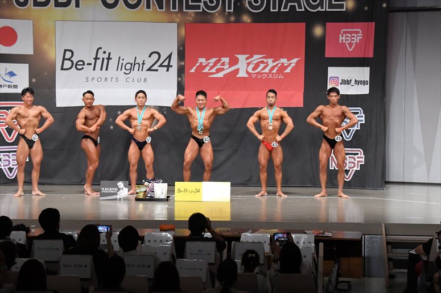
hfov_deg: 21.9
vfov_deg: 14.7
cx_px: 220
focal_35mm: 93
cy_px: 146
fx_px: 1139
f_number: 5.6
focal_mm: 62
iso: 6400
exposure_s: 1/400
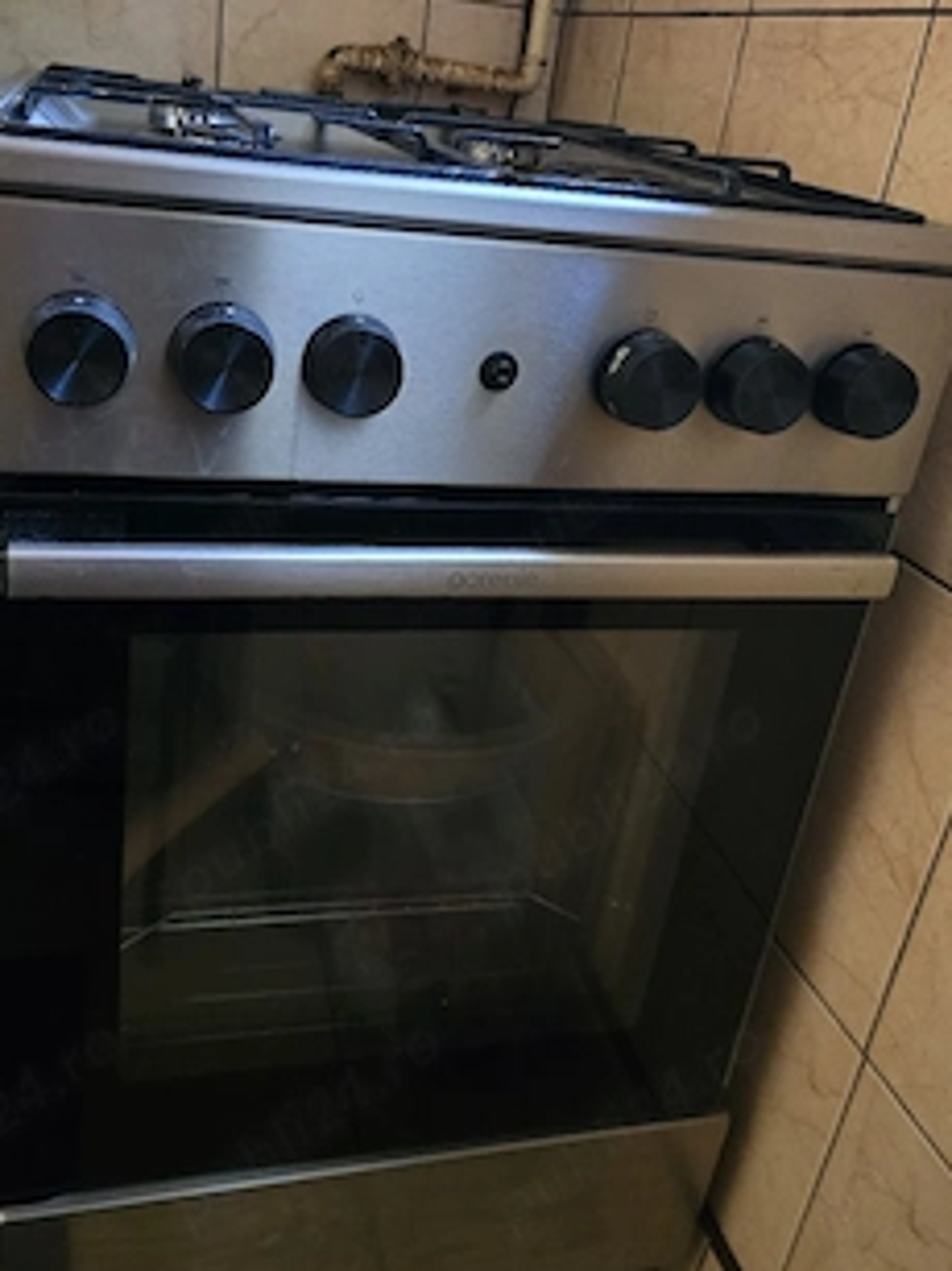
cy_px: 530
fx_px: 1101
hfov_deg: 46.5
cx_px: 389
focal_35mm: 30
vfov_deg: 59.6
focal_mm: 6.3
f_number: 1.7
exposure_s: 1/50.3
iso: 1600
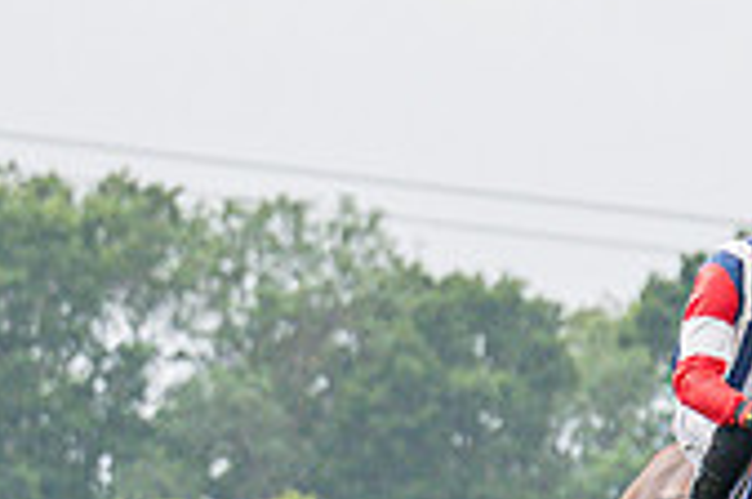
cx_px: 1080
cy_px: 421
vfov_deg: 0.9
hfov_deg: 1.3
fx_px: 33296
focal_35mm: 1597
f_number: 4.5
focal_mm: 175
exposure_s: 1/1600
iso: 400
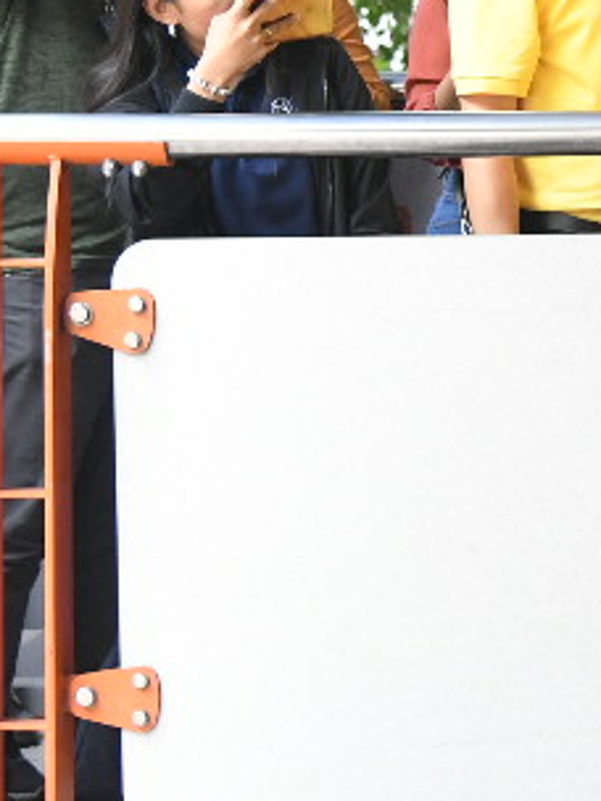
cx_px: 1110
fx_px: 4514
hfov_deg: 7.4
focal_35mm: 195
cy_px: 187
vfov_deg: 10.1
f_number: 4
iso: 1600
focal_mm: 38
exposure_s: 1/250
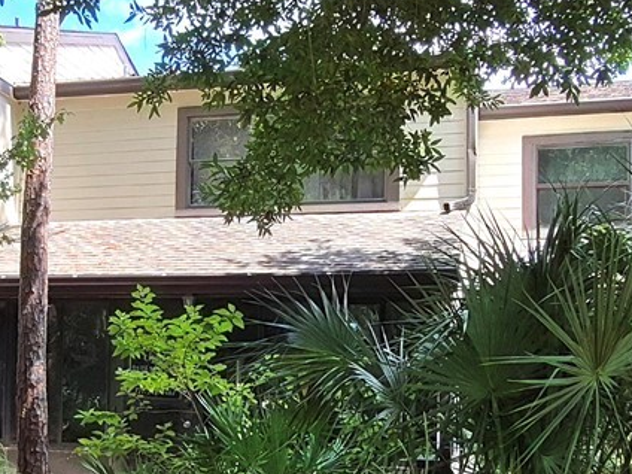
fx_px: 895
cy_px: 326
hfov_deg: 38.2
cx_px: 186
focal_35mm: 49
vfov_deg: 29.4
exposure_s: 1/455
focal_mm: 1.74
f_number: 2.2
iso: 50
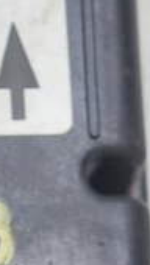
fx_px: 2531
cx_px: -295
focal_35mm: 359
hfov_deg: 3.3
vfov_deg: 6.0
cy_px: 216
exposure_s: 1/20
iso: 400
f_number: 5.6
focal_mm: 38
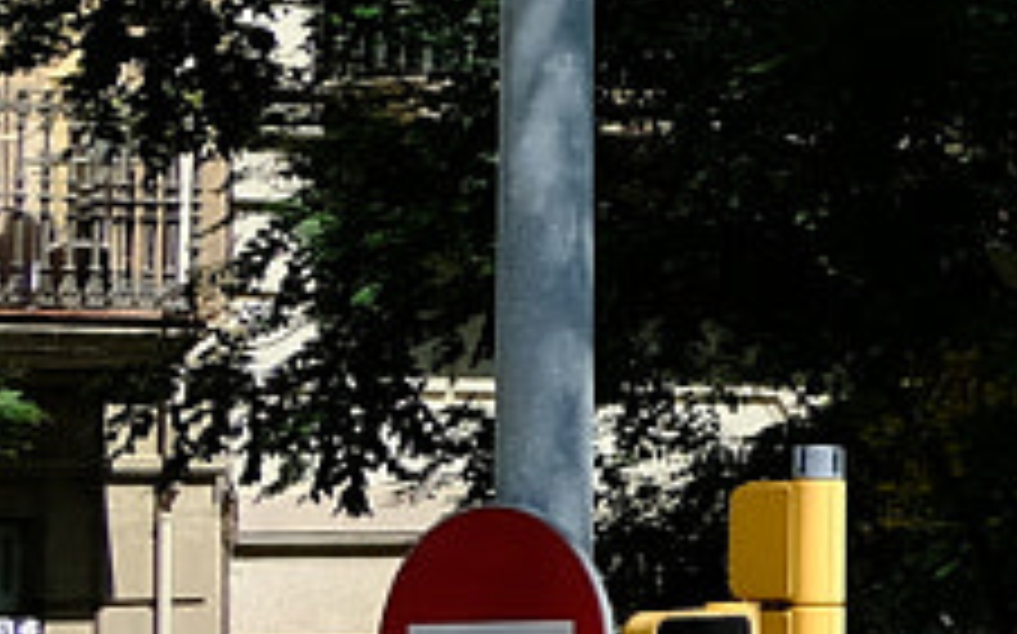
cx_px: 3564
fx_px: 7203
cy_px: 175
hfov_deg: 6.9
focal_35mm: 260
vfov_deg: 5.0
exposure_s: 1/950
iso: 400
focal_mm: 24.3
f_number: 5.6
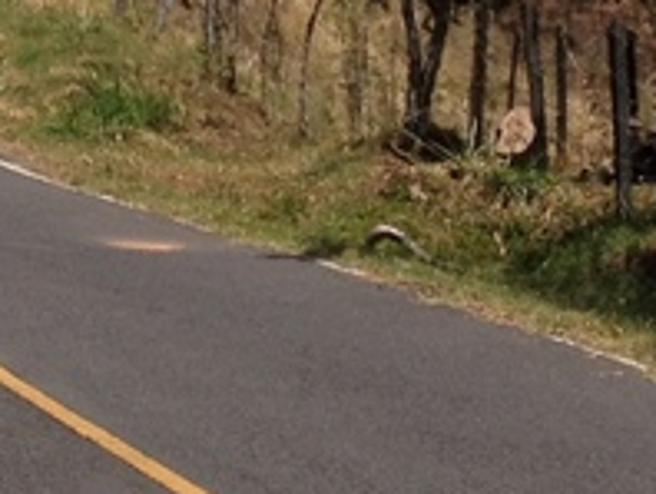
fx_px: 4022
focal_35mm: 212
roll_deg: +0.3
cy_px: -660
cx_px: 159
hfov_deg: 9.3
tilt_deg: +7.0
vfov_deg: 6.7
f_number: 2.4
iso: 50
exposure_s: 1/2304
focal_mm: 4.28
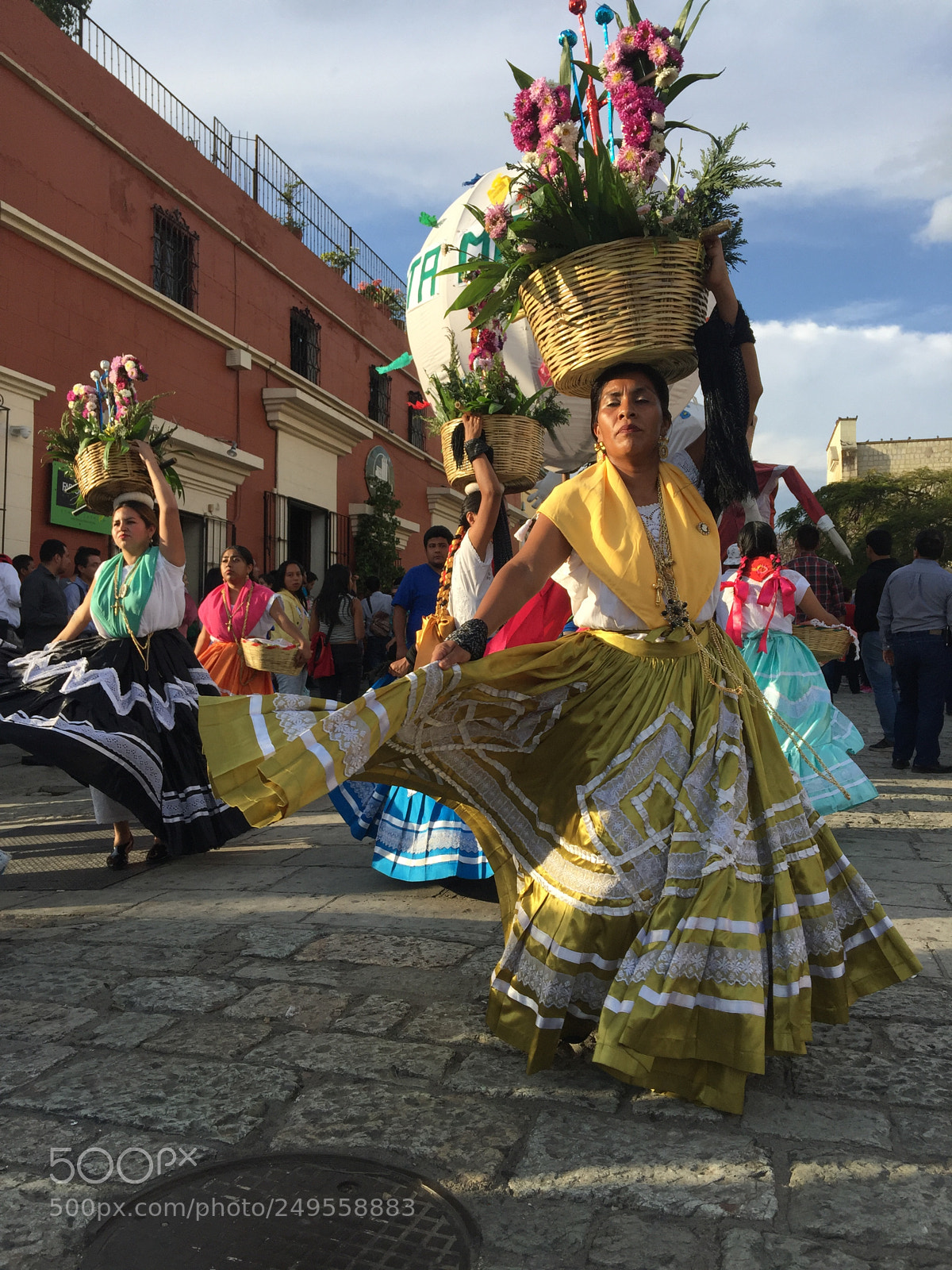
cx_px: 476
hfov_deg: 48.2
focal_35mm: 29
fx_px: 1063
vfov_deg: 61.7
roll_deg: +0.4
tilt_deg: +3.9
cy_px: 635
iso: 32
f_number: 2.2
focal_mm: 4.15
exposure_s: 1/1099
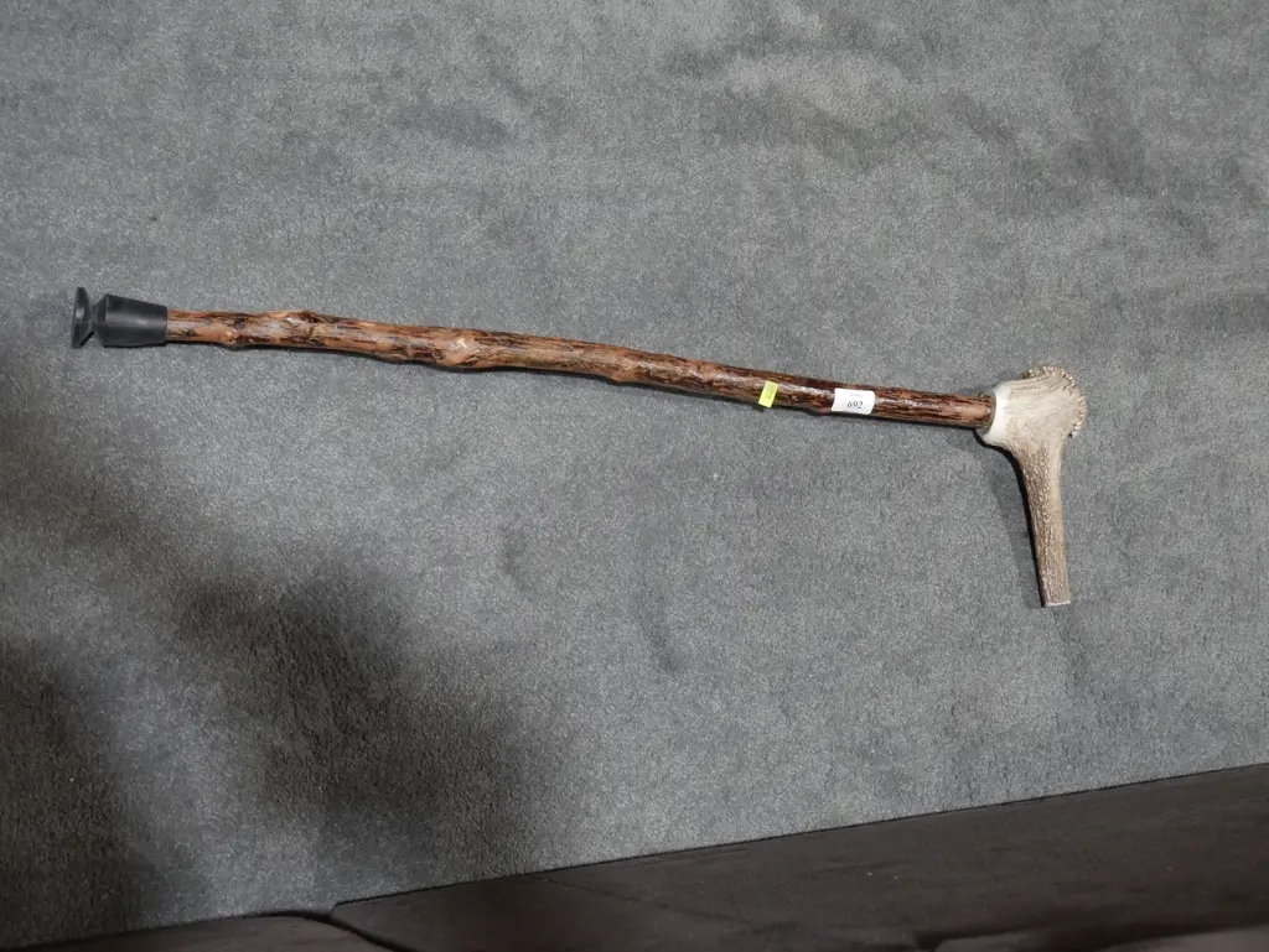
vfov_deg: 29.1
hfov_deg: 38.2
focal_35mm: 50
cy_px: 476
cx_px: 634
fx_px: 1834
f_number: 5.3
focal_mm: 25
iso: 800
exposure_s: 1/60
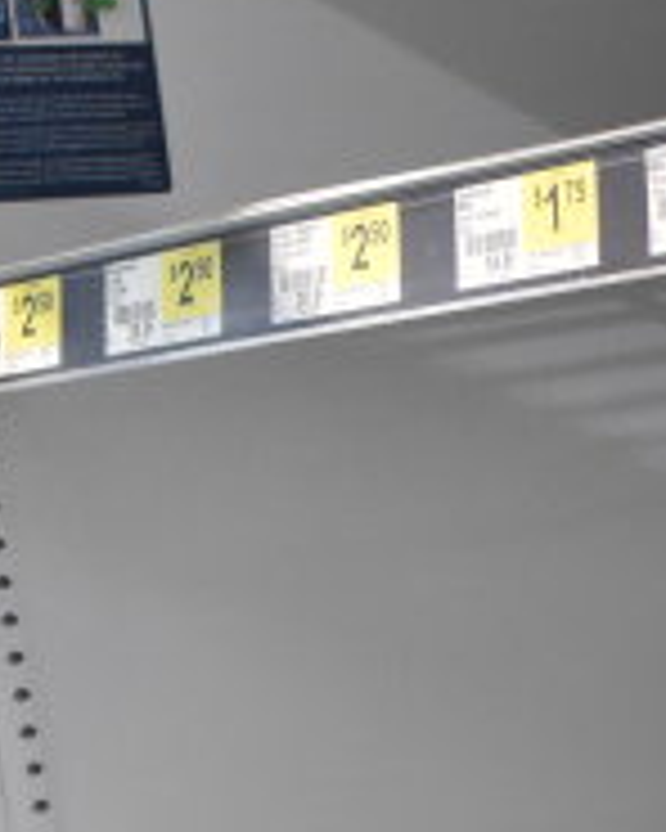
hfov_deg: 11.1
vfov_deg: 12.8
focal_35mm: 139
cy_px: 1414
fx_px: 3425
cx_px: 454
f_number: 3.8
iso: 1250
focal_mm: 20
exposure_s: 1/30
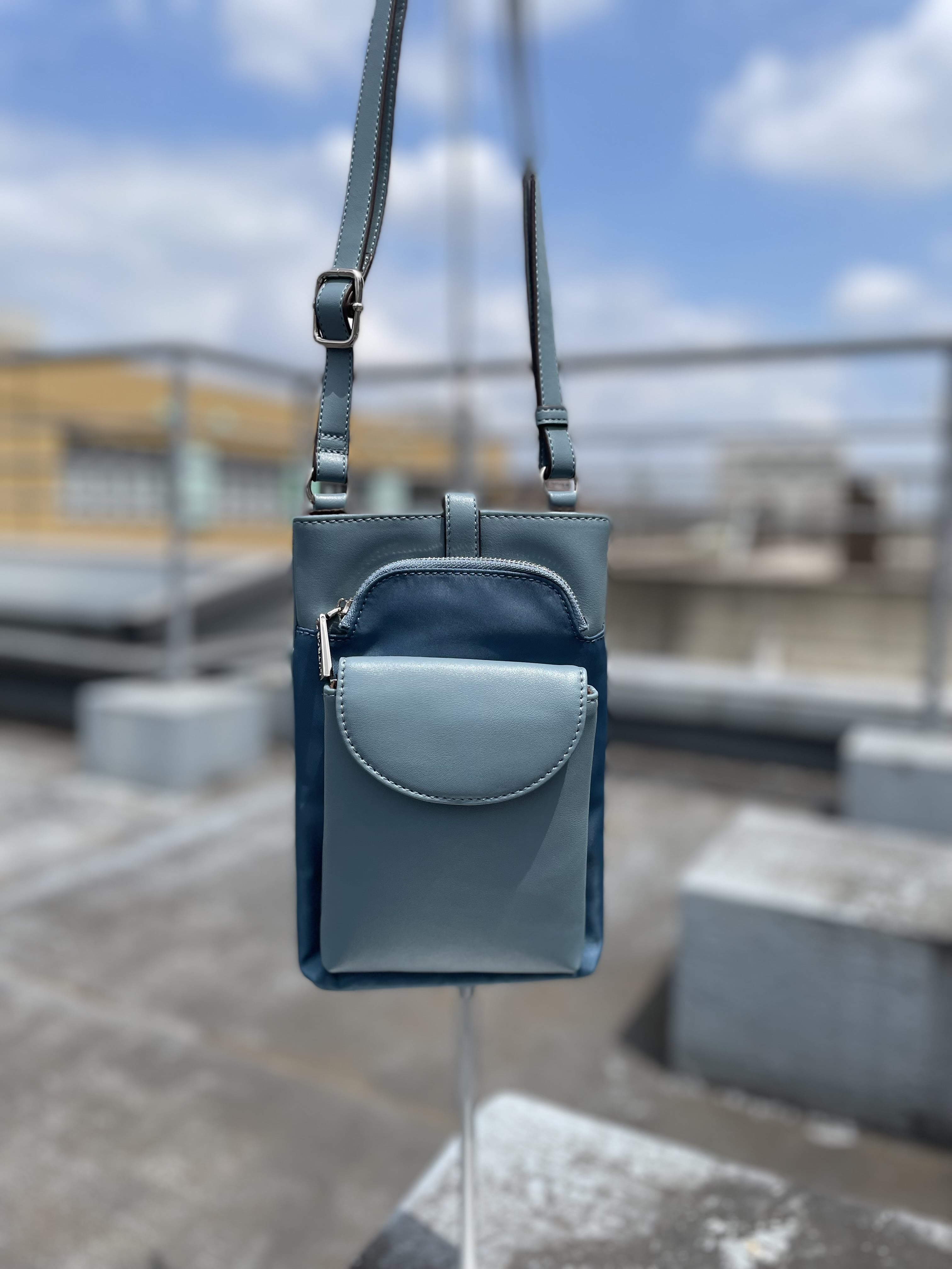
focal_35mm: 26
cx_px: 476
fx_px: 953
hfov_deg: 53.1
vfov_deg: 67.3
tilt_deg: -5.0
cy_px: 634
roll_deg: -1.0
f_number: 1.6
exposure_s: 1/4000
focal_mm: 4.2
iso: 50
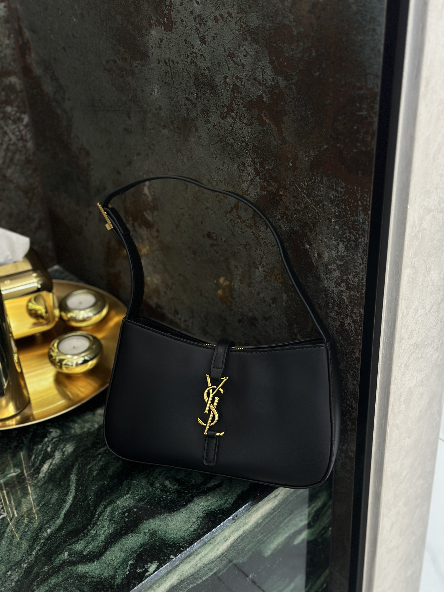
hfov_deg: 30.3
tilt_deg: -32.8
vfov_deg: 39.7
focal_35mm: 48
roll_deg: +2.2
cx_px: 222
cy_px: 296
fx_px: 821
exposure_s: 1/60
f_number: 1.78
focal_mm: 6.86
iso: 160
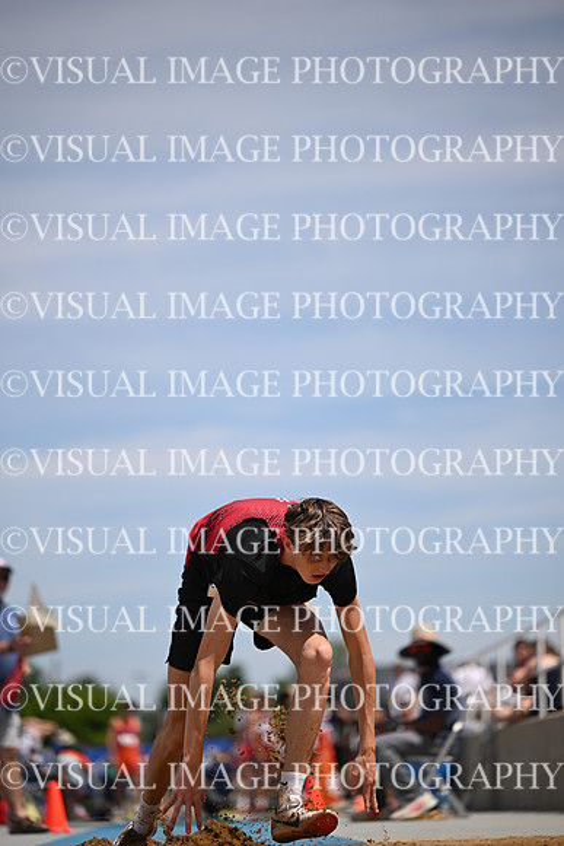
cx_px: 282
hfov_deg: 10.6
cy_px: 423
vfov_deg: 15.8
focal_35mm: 130
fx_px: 3053
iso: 160
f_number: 2.8
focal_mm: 130
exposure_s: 1/5000
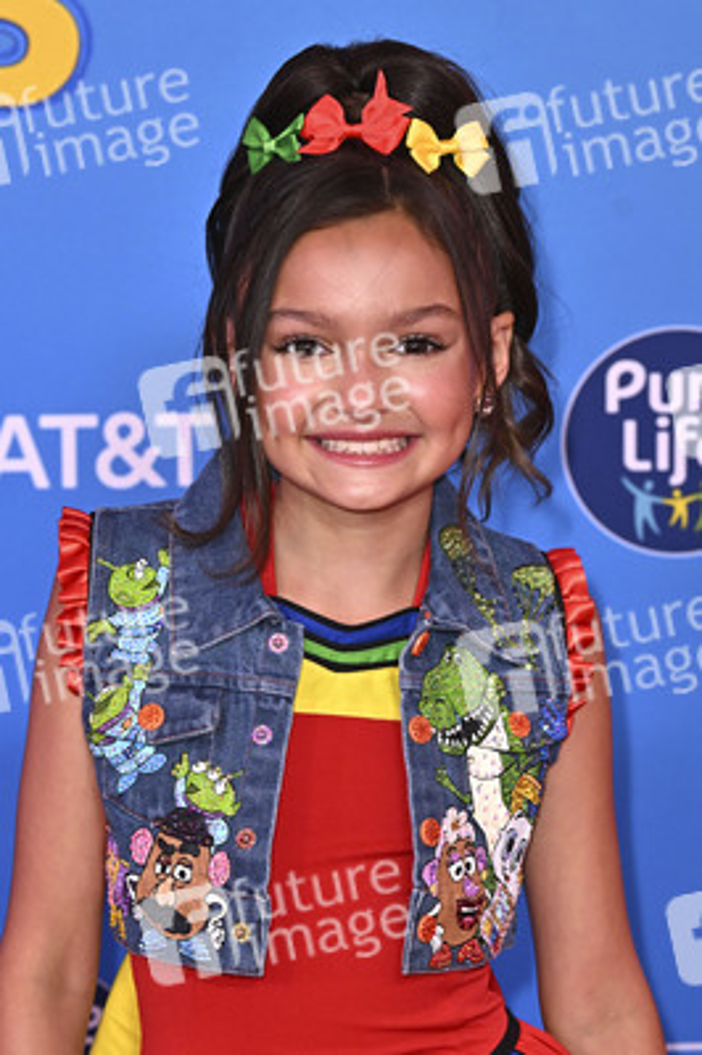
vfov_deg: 19.1
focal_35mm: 107
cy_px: 528
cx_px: 351
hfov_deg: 12.8
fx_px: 3135
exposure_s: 1/250
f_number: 6.3
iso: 1250
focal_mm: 107
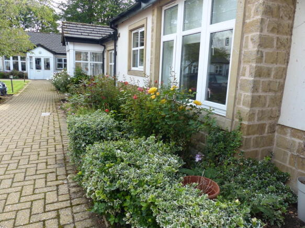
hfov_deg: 69.4
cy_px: 114
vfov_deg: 54.9
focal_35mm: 25
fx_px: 220
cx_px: 152
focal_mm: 4.5
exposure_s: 1/160
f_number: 4
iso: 100
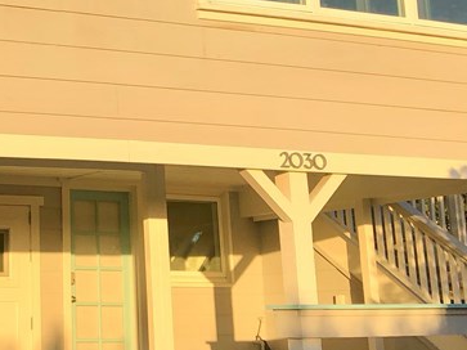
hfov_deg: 23.8
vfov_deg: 18.4
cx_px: 14
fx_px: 1065
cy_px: 60
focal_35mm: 79
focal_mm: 3.99
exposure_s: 1/1200
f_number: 1.8
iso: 20
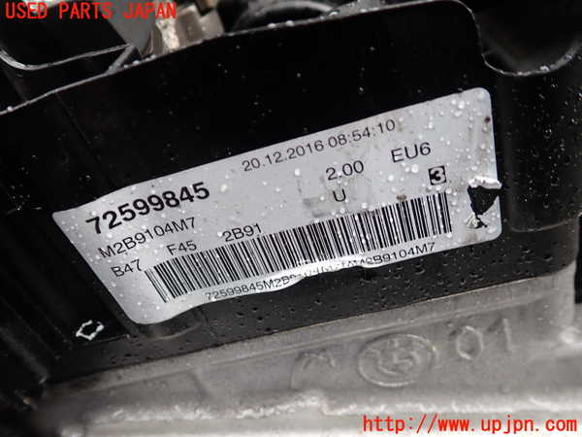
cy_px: 218
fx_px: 504
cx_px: 291
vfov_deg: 46.8
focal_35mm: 30
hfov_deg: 60.0
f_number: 2.3
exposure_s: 1/60
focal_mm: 5.4
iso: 160
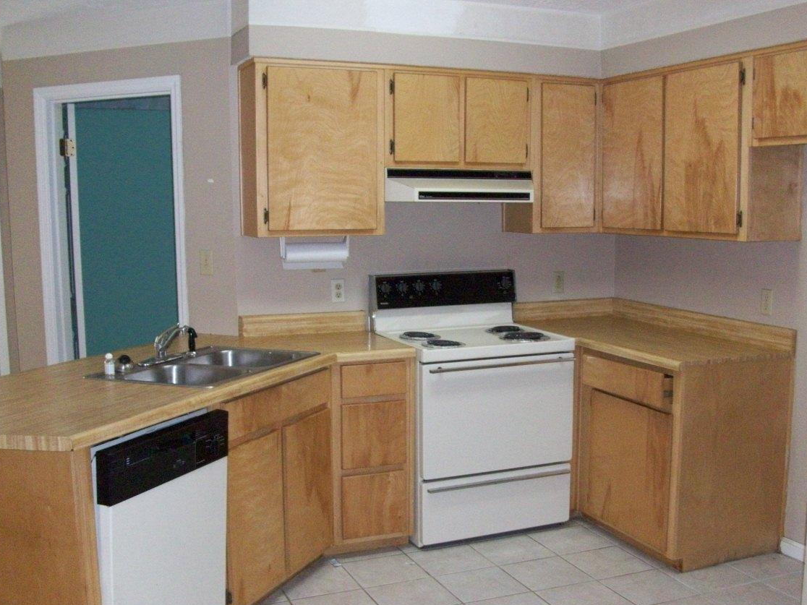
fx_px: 909
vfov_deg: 36.8
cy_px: 306
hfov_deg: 47.8
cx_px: 440
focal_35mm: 39
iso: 320
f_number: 2.8
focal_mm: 5.7
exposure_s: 1/60
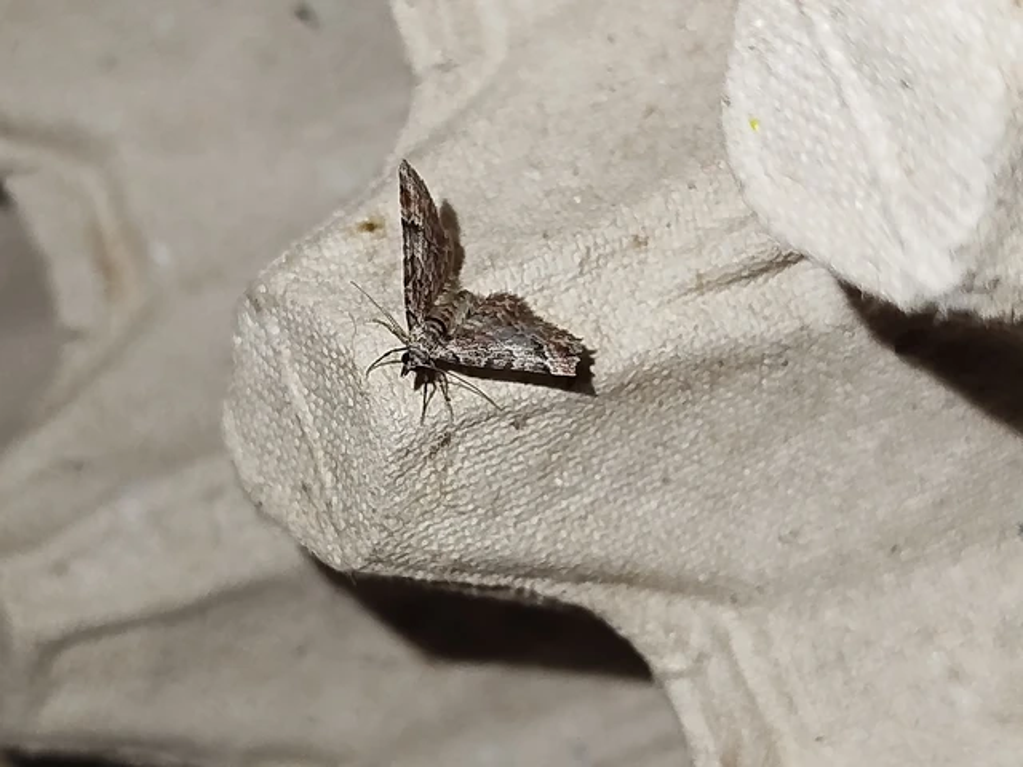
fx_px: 2335
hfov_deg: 24.7
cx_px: 512
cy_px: 384
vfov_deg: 18.7
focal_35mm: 79
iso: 160
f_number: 1.7
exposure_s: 1/50
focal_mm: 5.31
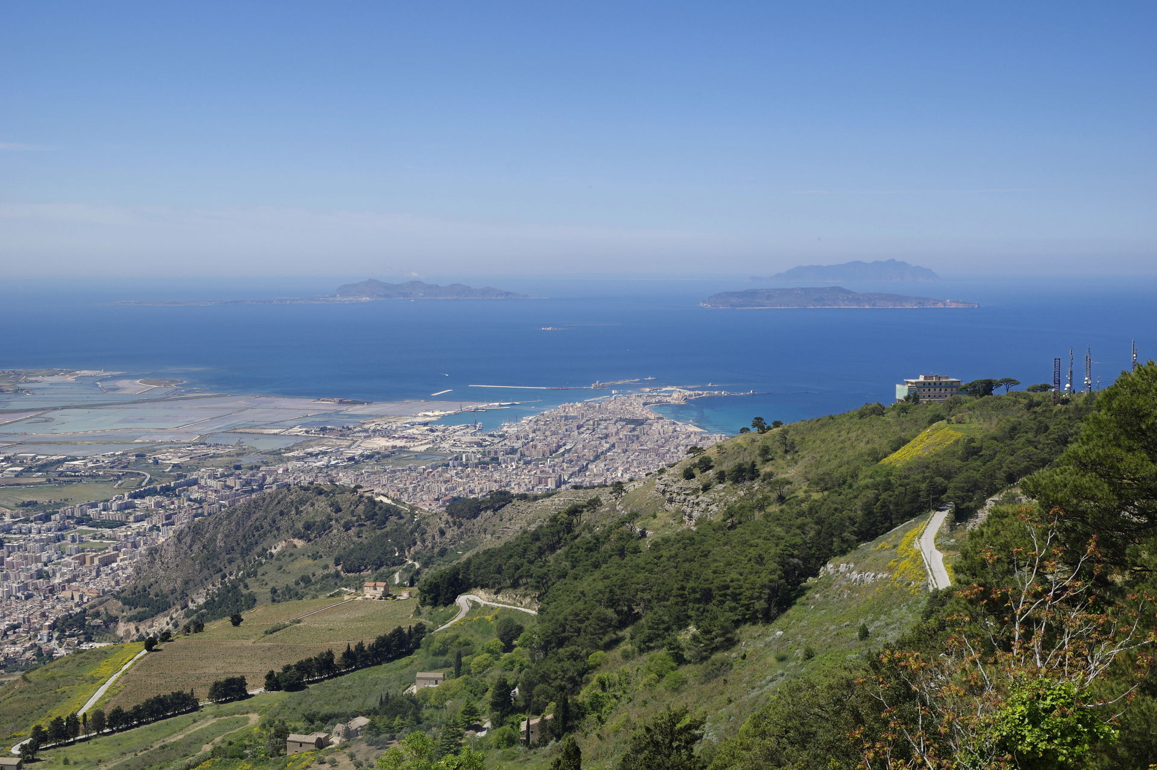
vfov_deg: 29.2
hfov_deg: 42.8
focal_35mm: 46
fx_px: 1477
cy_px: 385
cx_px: 578
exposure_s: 1/160
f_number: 10
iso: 100
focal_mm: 31
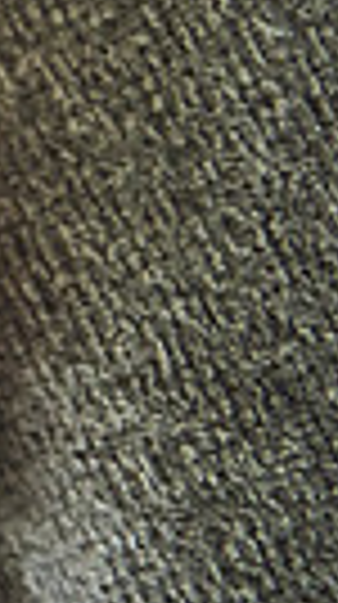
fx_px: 2607
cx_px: -852
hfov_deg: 6.4
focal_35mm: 163
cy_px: 70
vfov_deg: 13.1
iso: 1000
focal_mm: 36
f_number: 2.8
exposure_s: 1/80
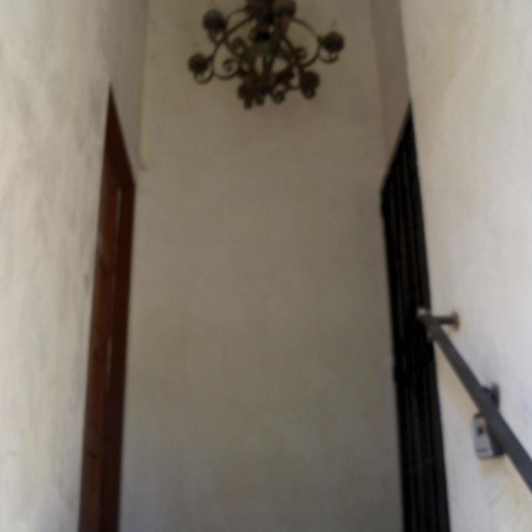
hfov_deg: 39.9
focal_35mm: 42
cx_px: 213
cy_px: 265
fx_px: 730
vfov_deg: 40.0
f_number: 3.5
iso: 100
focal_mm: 6.2
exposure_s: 1/40
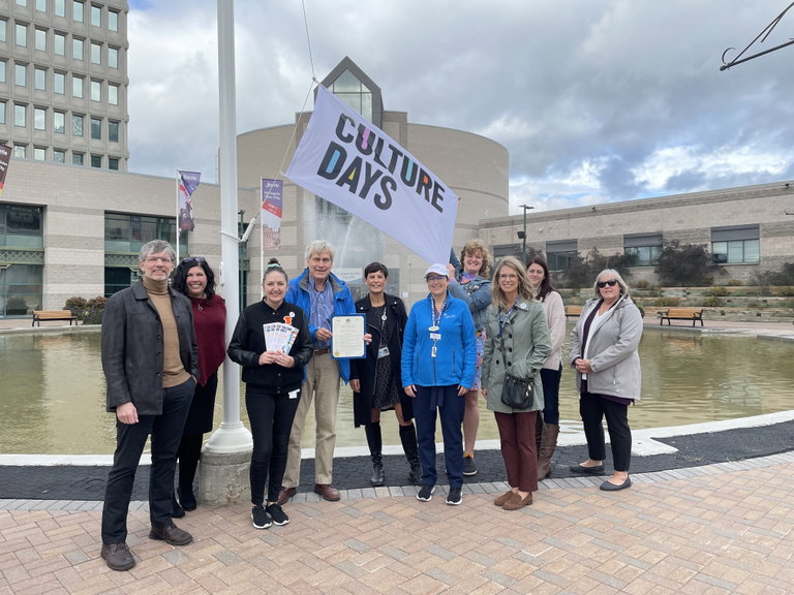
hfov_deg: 67.3
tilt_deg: -0.3
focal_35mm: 26
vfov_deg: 53.1
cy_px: 298
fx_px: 596
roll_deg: +0.8
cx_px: 397
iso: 32
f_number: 1.6
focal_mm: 4.2
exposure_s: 1/1531
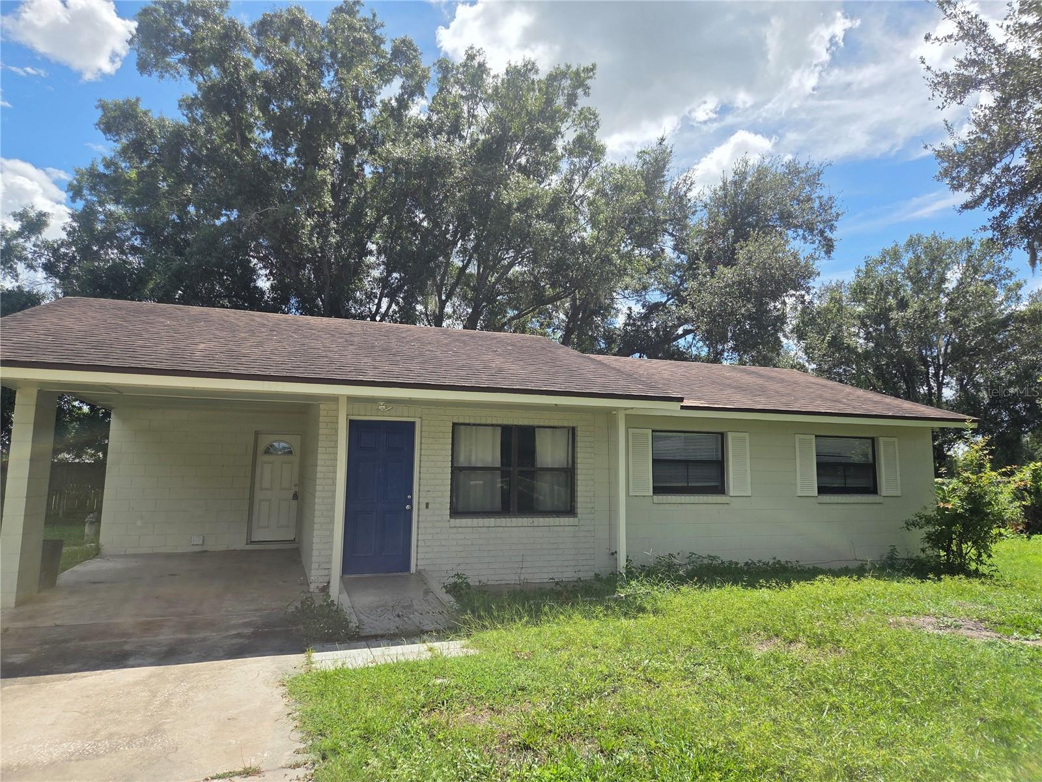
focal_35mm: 23
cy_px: 391
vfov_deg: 58.9
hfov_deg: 73.9
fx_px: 692
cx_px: 521
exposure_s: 1/3809
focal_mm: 5.4
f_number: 1.8
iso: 80
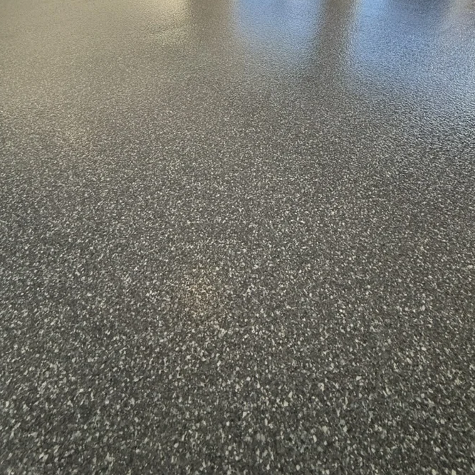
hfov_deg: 77.7
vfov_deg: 71.7
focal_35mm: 19
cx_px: 242
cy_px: 112
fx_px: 295
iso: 64
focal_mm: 2.22
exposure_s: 1/229
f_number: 2.2
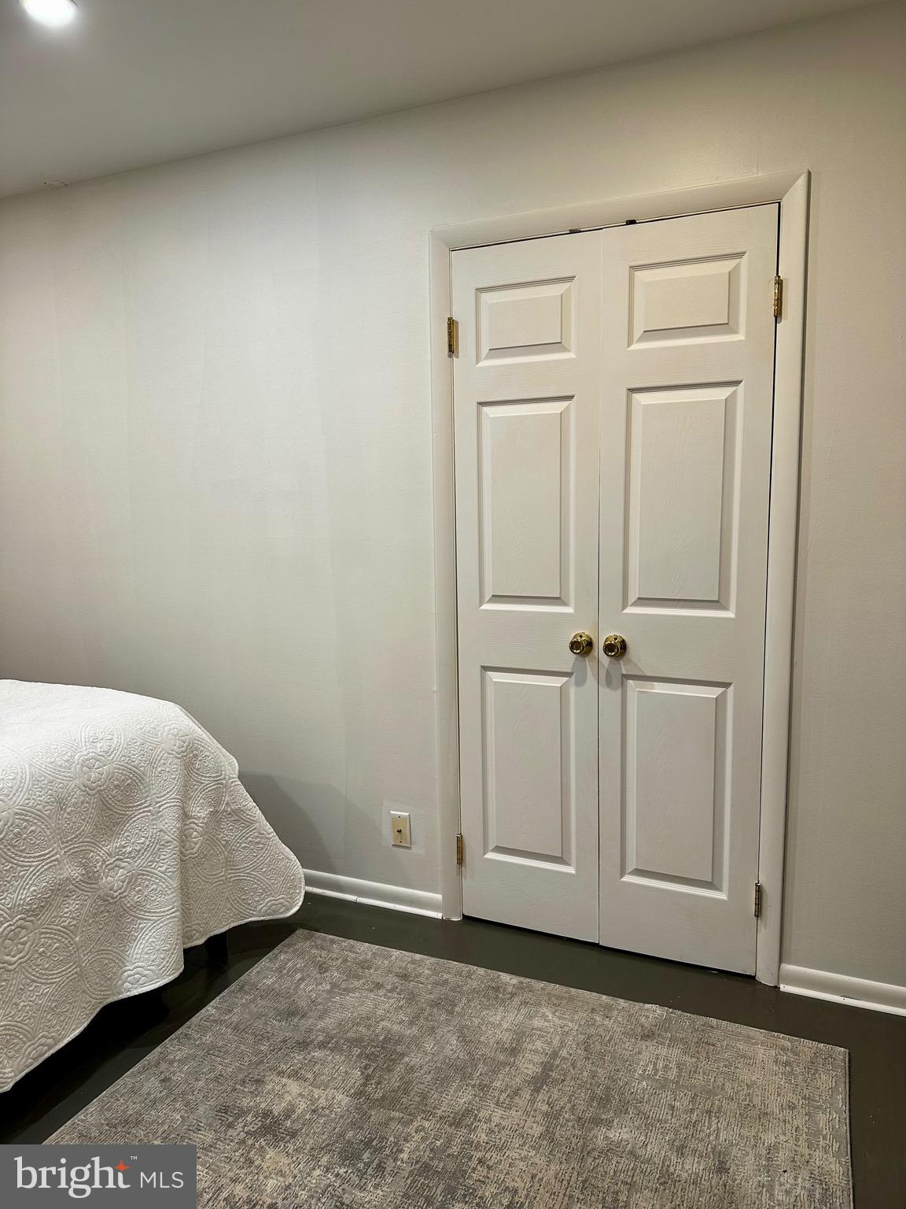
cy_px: 604
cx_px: 453
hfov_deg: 56.8
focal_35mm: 24
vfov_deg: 71.6
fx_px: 838
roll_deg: +1.0
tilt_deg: -7.4
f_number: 1.78
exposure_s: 1/63
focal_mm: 6.86
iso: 100
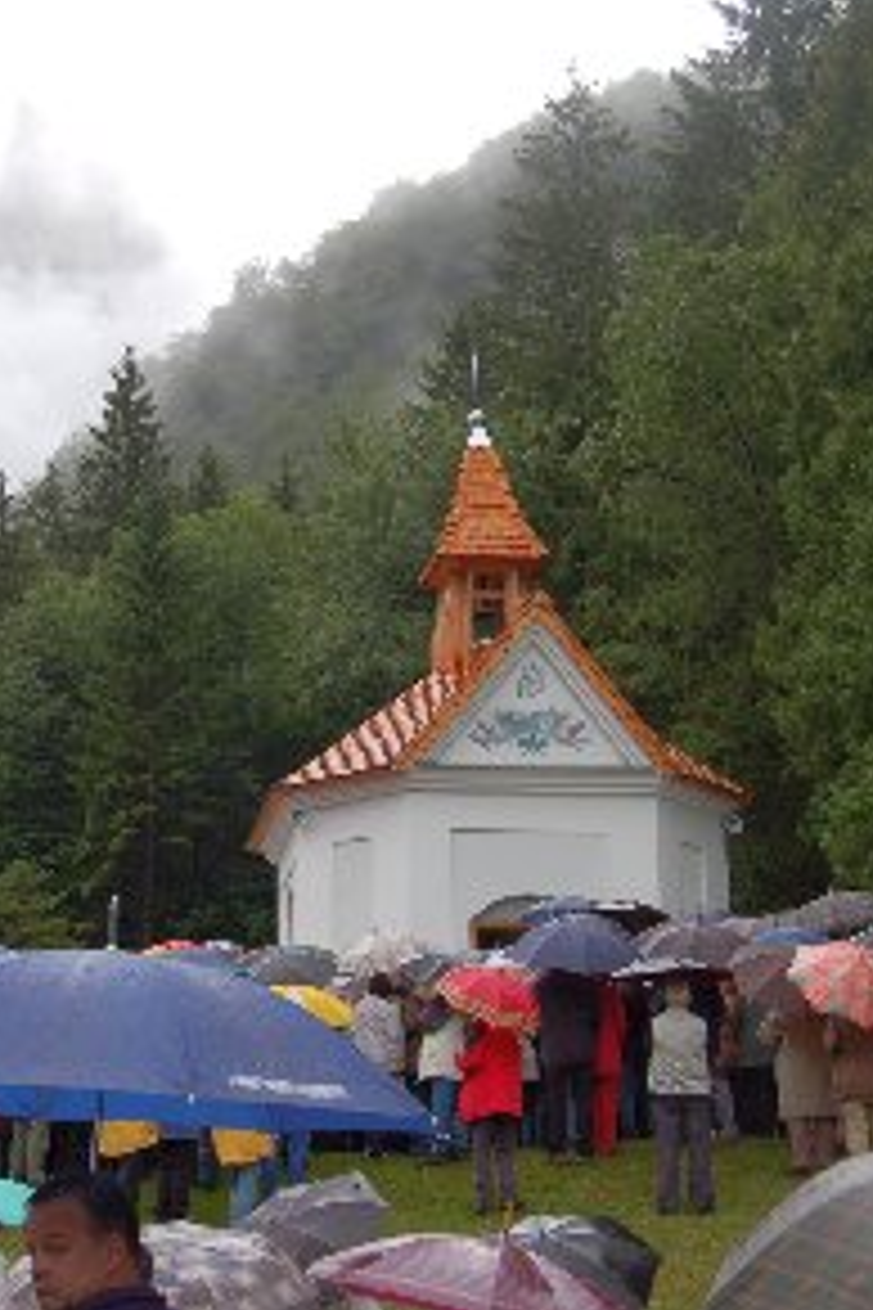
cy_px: 646
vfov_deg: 29.2
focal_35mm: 69
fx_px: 2510
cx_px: 250
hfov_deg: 19.6
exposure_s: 1/125
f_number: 5.6
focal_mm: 30
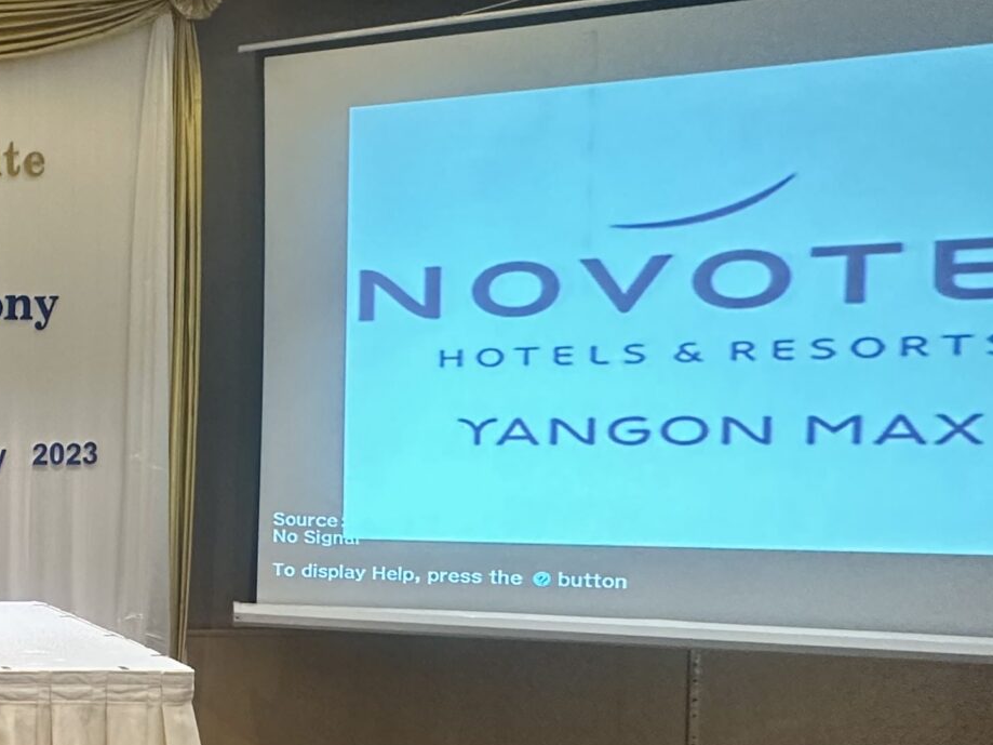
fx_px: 1119
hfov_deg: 34.3
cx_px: -293
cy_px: 484
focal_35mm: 39
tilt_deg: -2.8
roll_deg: +0.1
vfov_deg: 36.5
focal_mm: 2.22
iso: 320
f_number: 2.2
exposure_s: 1/50
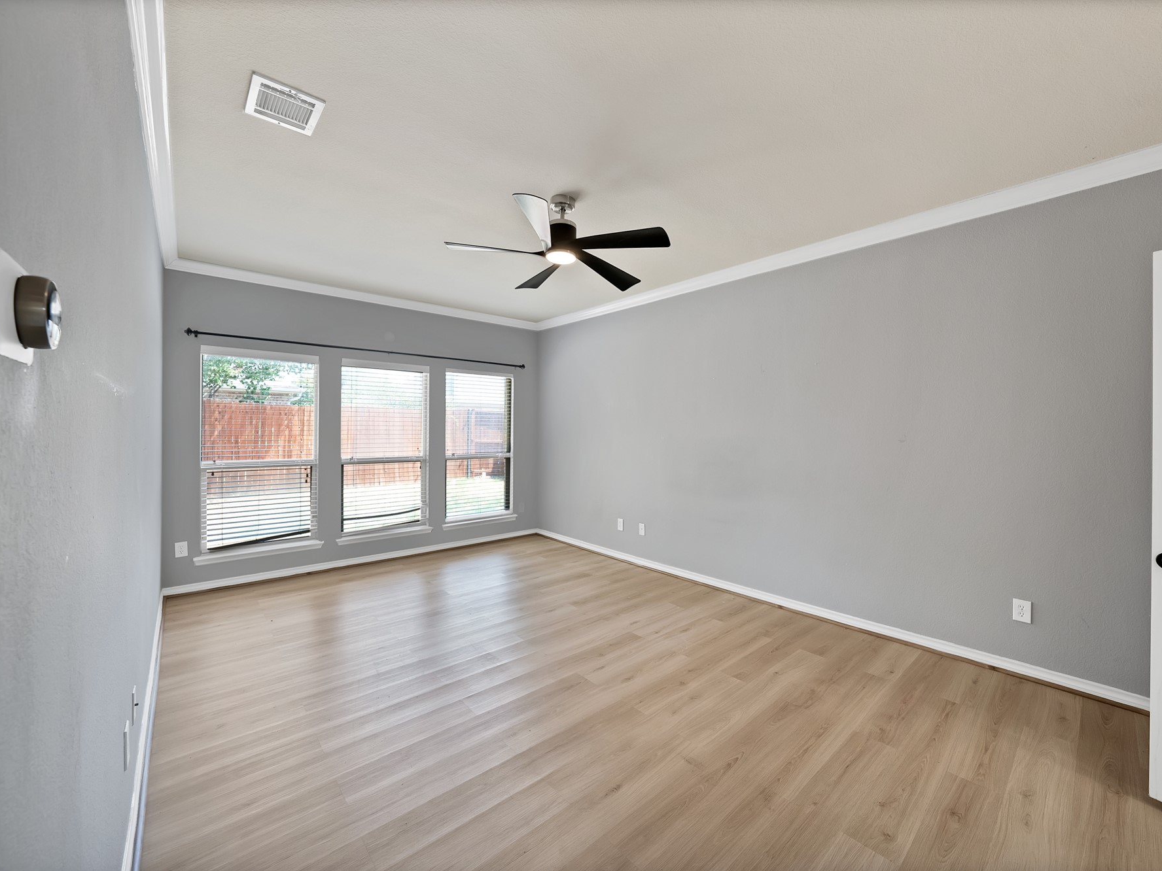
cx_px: 616
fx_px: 436
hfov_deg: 106.1
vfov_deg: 89.9
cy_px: 436
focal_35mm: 13
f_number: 8
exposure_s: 1/5
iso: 640
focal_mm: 12
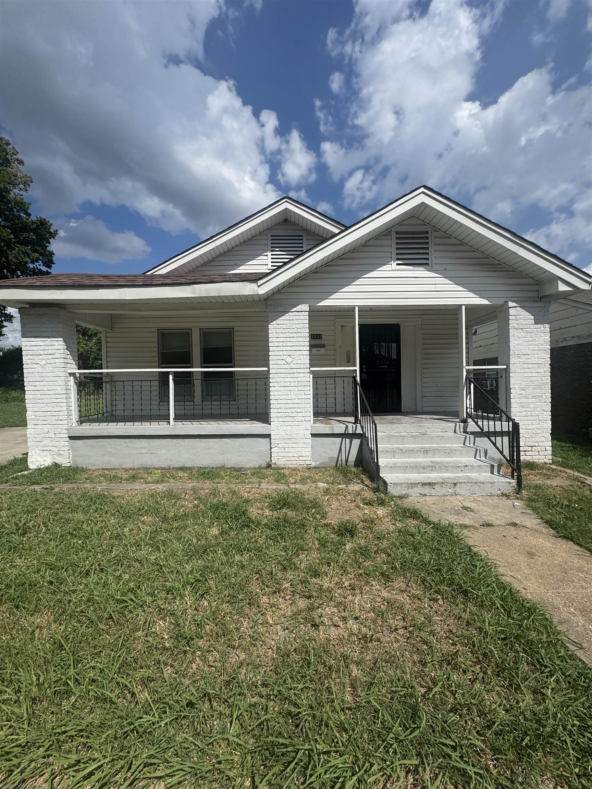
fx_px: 319
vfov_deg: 102.1
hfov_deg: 85.7
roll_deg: +1.5
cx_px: 296
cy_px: 394
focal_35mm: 14
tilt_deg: -1.4
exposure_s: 1/3106
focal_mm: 2.22
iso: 50
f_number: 2.2
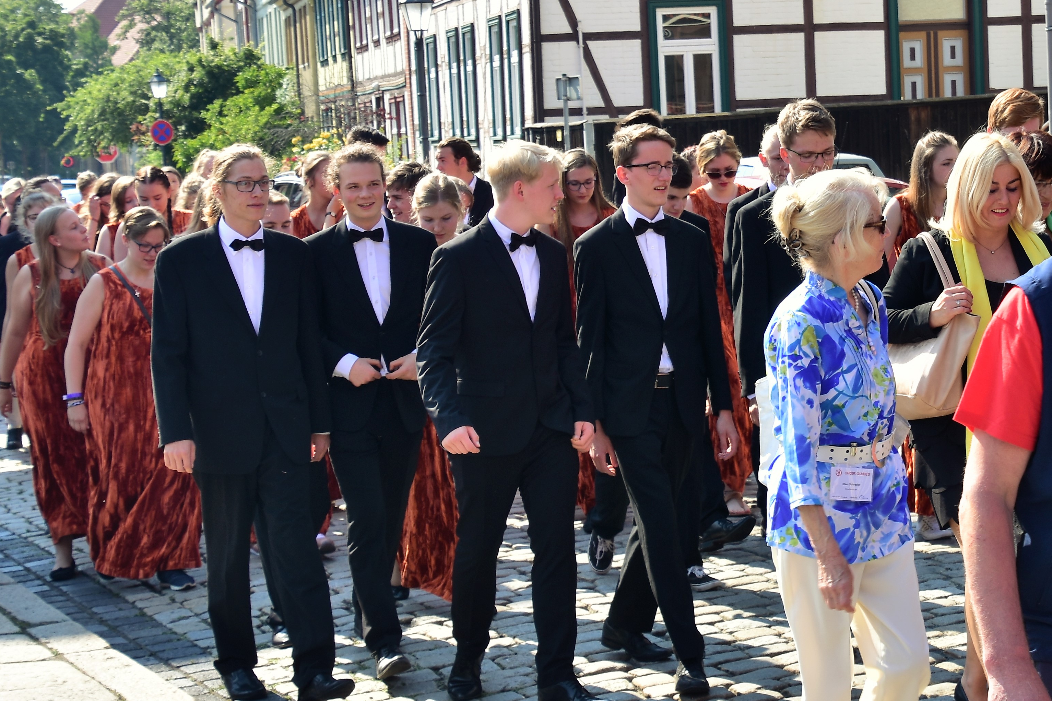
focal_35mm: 91
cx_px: 742
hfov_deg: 22.2
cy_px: 342
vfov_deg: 15.0
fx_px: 2658
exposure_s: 1/160
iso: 100
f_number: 5
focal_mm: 31
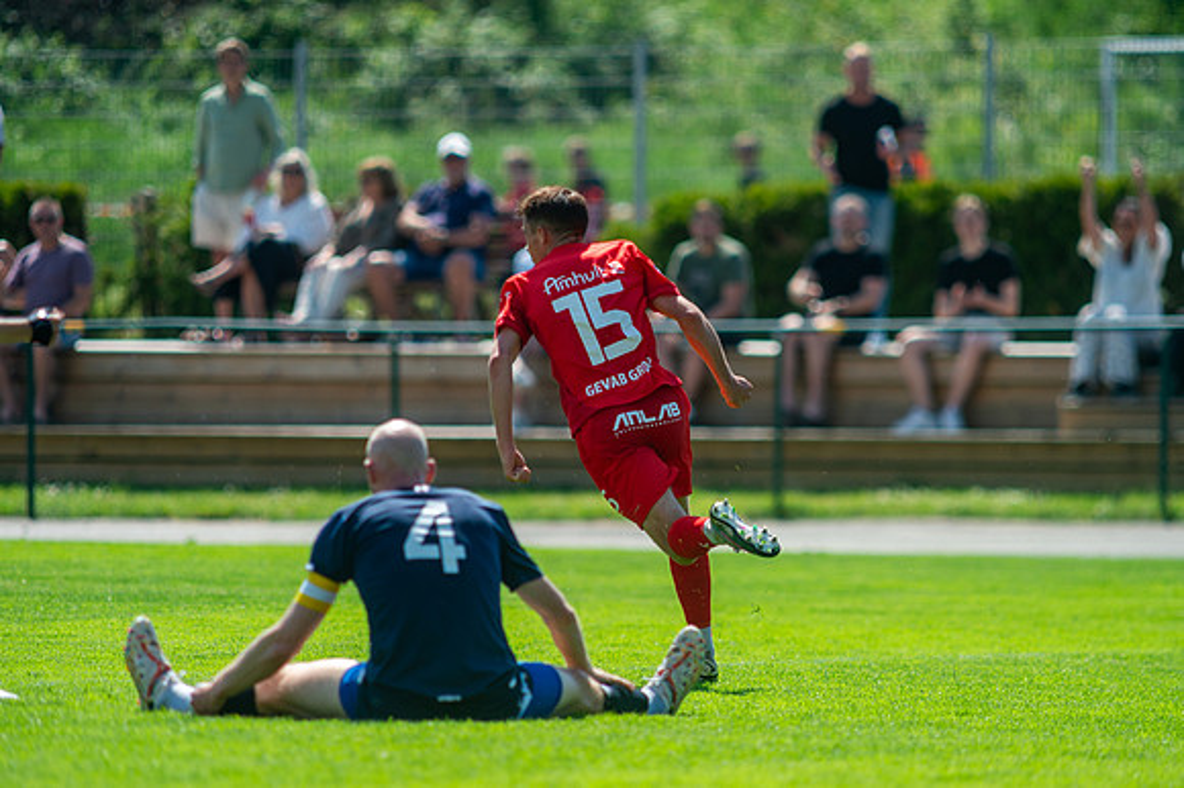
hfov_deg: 4.8
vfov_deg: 3.2
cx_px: 592
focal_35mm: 433
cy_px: 394
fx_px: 14239
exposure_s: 1/2000
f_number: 4
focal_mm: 420
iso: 320
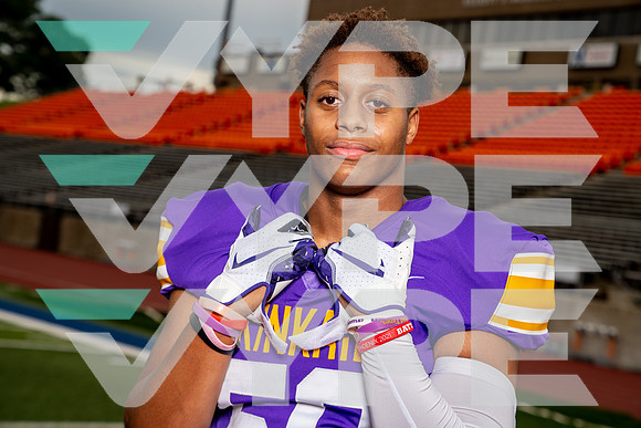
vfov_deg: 20.0
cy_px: 214
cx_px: 320
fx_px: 1211
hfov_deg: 29.6
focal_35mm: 68
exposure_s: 1/200
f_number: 5.6
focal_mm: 68
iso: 100
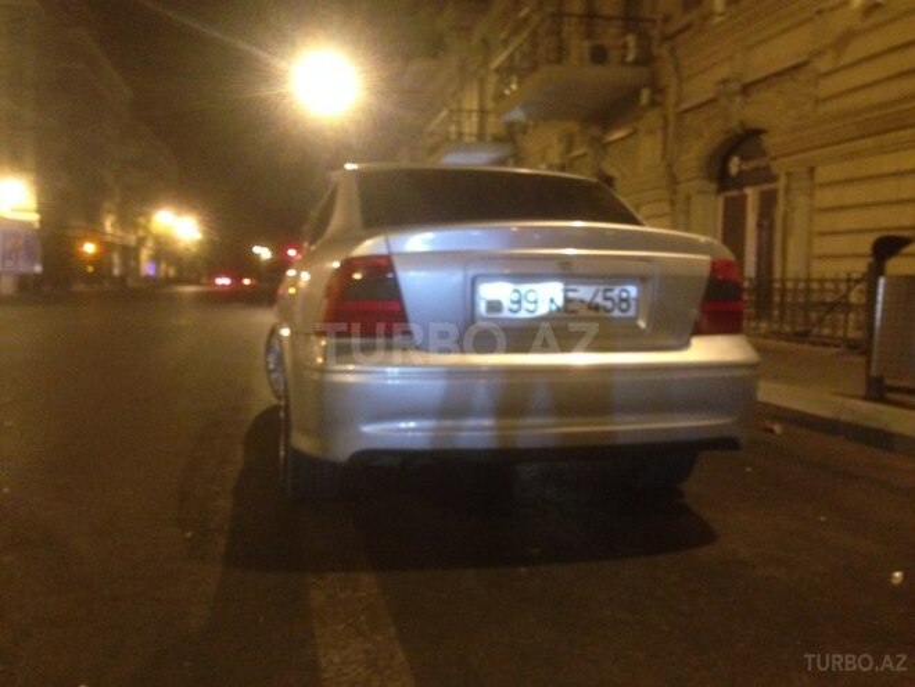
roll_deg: -2.7
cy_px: 344
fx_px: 872
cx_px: 458
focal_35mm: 33
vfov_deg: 42.9
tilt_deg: -2.4
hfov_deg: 55.4
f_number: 2.4
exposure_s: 1/15
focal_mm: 4.12
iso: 400
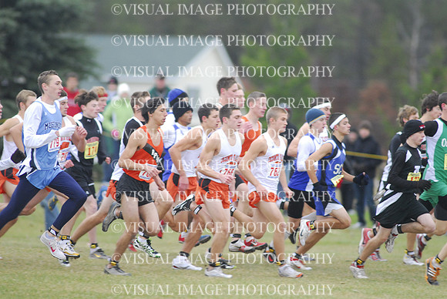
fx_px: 5593
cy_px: 150
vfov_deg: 3.1
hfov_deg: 4.6
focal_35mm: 450
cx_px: 224
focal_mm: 300
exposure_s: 1/640
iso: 800
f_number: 4
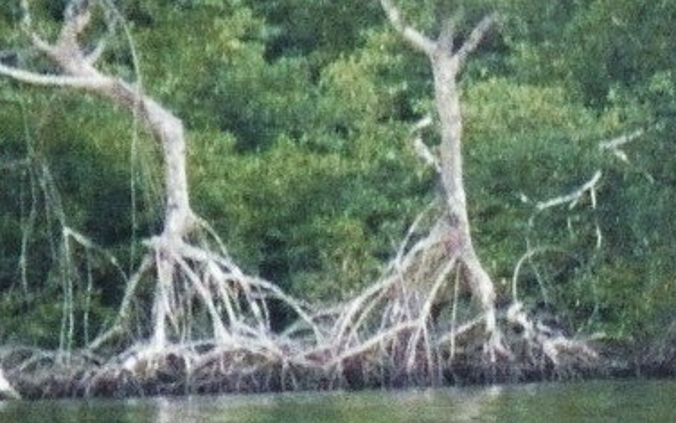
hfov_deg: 3.3
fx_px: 11809
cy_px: 128
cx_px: 586
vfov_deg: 2.0
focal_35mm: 641
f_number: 4.5
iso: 800
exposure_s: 1/100
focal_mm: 36.6
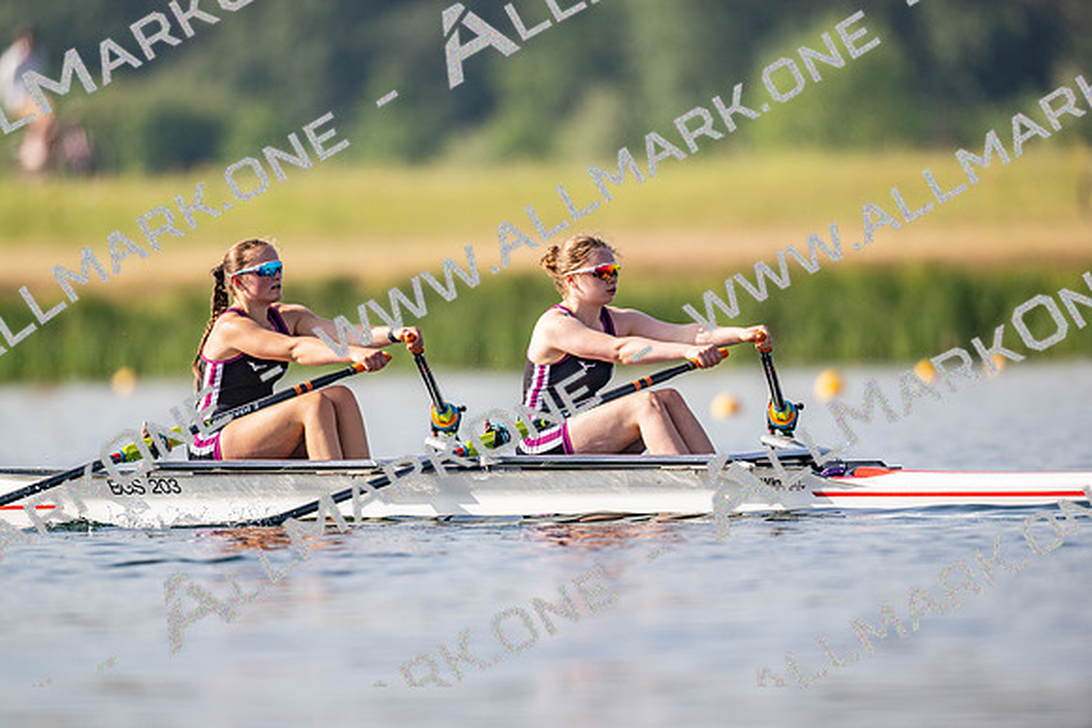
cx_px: 546
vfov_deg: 2.3
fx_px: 18203
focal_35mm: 600
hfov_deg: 3.4
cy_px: 364
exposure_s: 1/2500
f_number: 4
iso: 180
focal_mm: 600
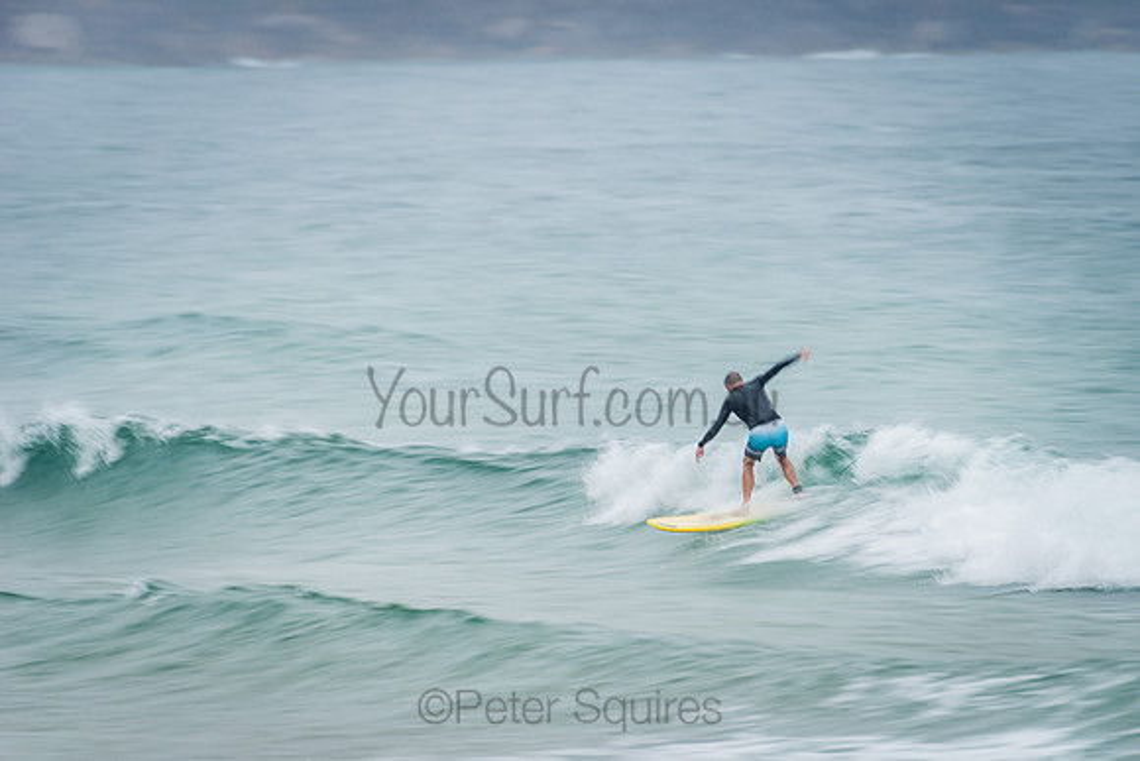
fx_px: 19389
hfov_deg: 3.4
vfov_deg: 2.2
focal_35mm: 612
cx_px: 698
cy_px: 466
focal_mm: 500
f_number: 7.1
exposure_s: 1/25
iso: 64
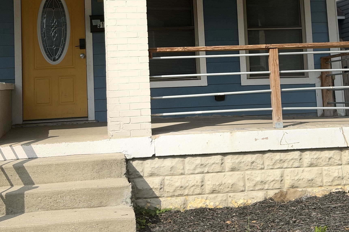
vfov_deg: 19.9
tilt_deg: +6.6
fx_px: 650
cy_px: 17
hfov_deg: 30.1
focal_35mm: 67
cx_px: 175
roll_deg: +3.0
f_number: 1.78
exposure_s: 1/6024
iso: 64
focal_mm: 6.76
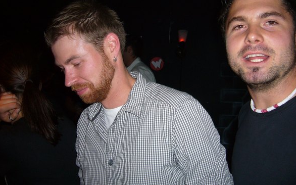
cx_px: 151
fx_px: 306
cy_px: 72
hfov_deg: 51.5
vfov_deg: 33.4
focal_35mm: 38
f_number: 2.8
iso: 100
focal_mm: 5.8
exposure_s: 1/30
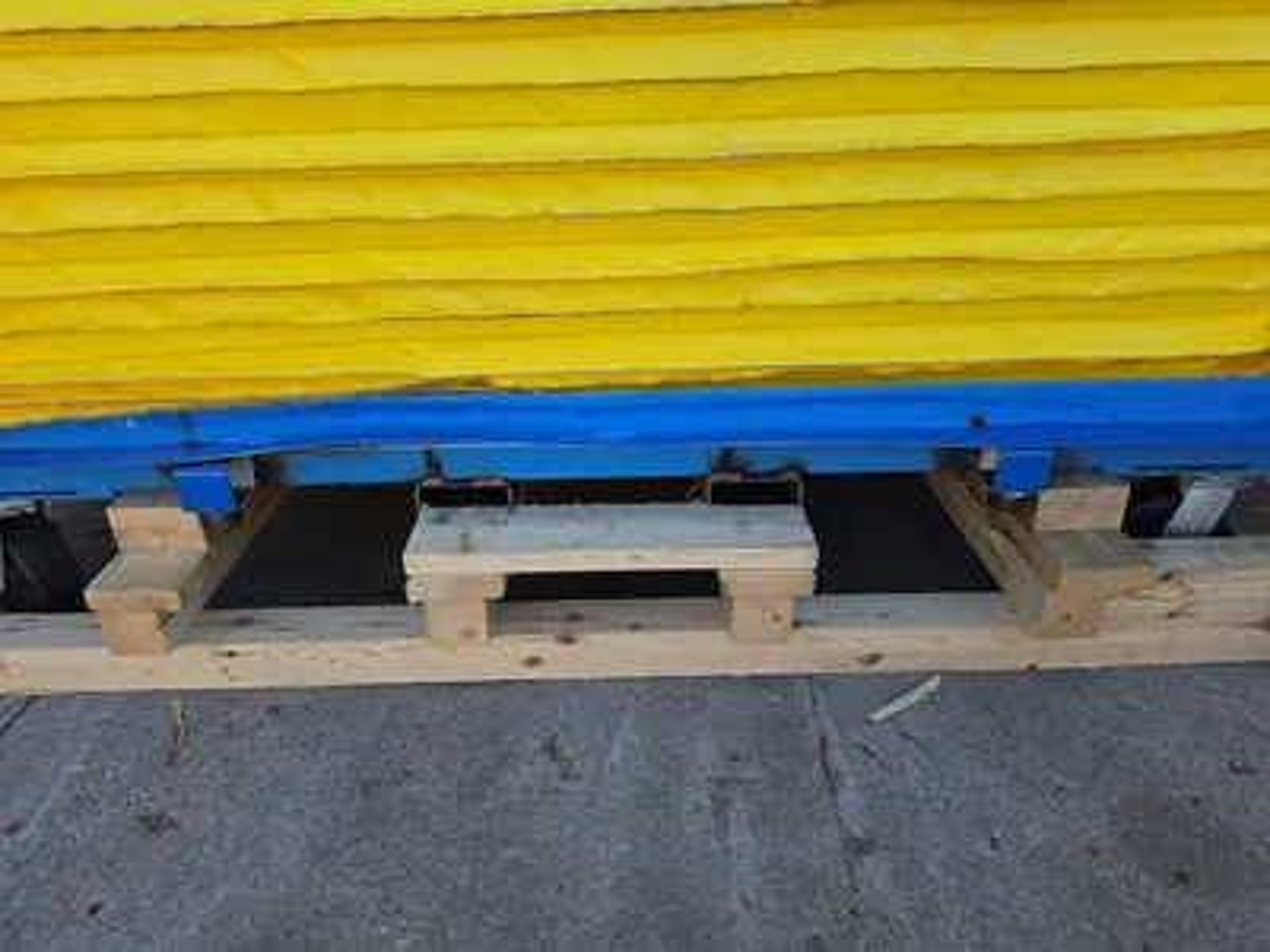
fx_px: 844
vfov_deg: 58.9
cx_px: 635
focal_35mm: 23
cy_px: 476
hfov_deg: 73.9
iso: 25
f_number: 1.4
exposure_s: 1/359
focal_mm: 6.5
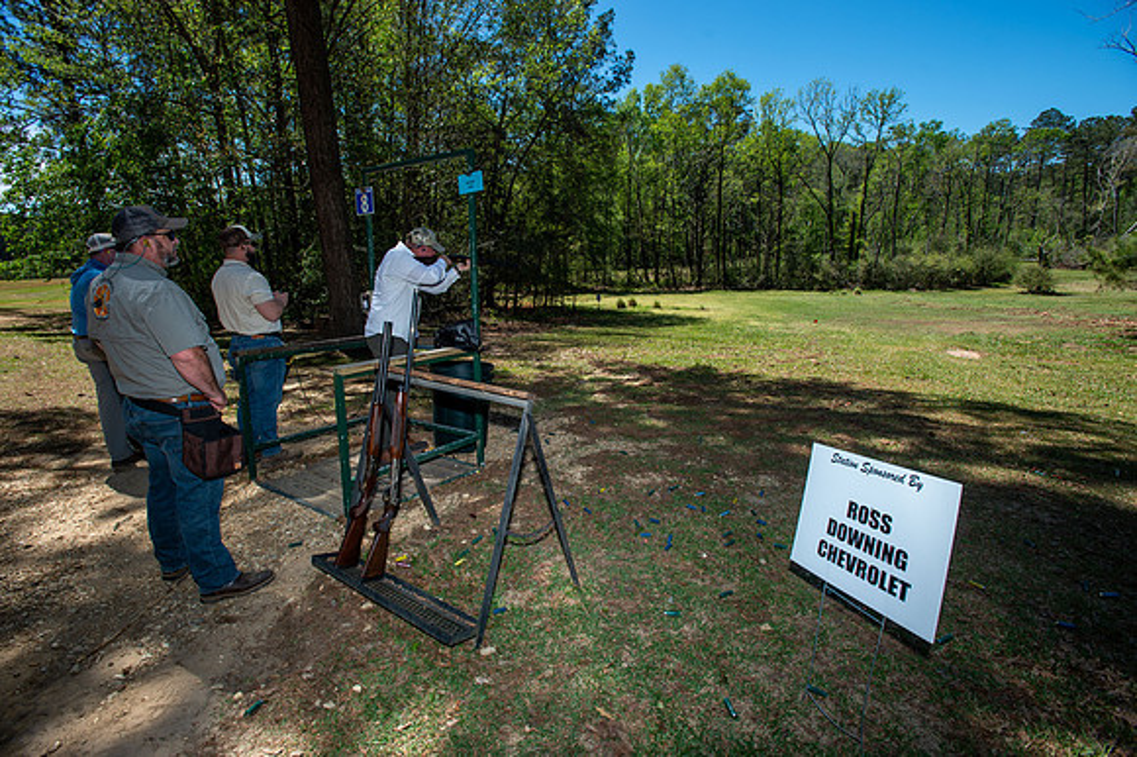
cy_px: 378
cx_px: 568
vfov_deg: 70.4
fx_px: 537
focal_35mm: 17
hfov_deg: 93.3
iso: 80
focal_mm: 17
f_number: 7.1
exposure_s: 1/250
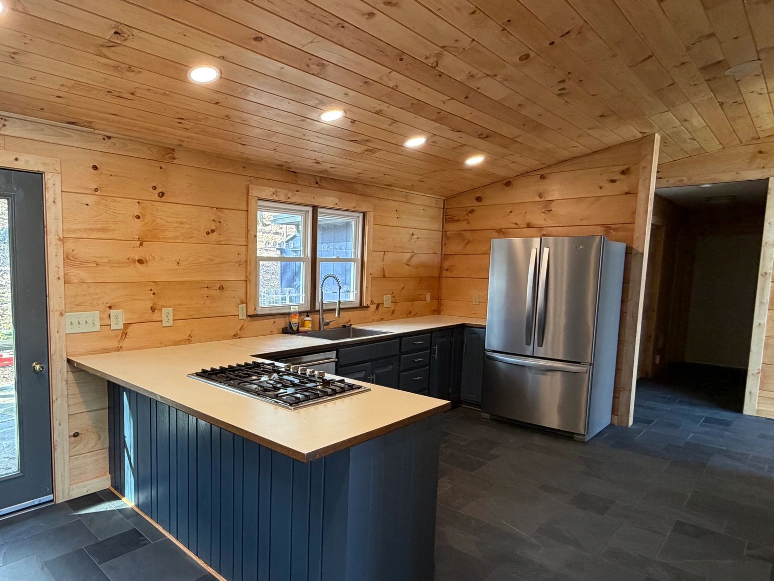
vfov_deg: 61.0
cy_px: 315
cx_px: 264
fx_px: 492
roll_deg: -0.4
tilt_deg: -5.0
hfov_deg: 74.3
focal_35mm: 22
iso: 200
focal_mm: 2.22
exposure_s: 1/60
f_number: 2.2
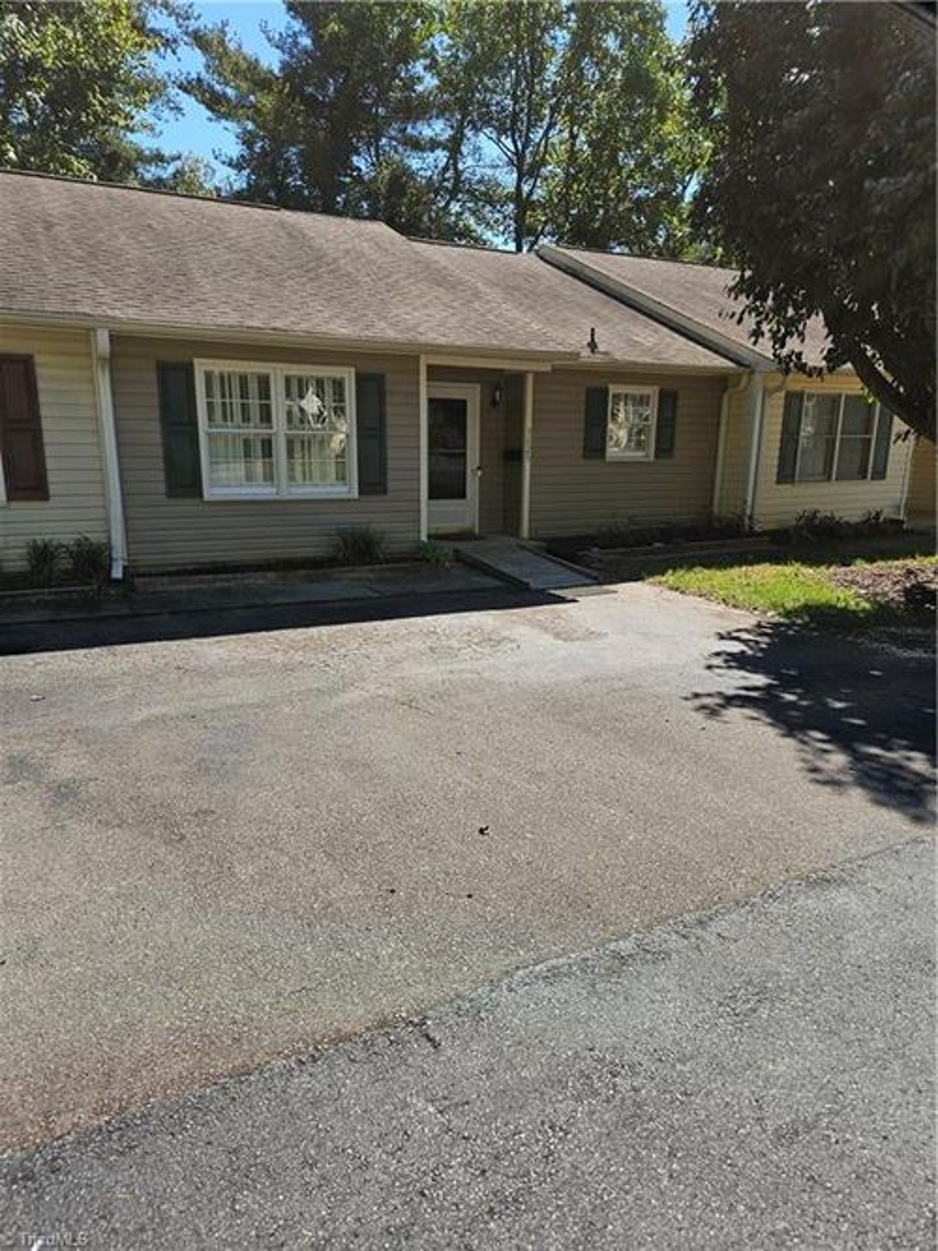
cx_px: 469
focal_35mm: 23
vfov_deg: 73.9
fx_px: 831
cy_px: 626
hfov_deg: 58.9
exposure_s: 1/968
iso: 25
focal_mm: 5.4
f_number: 1.8
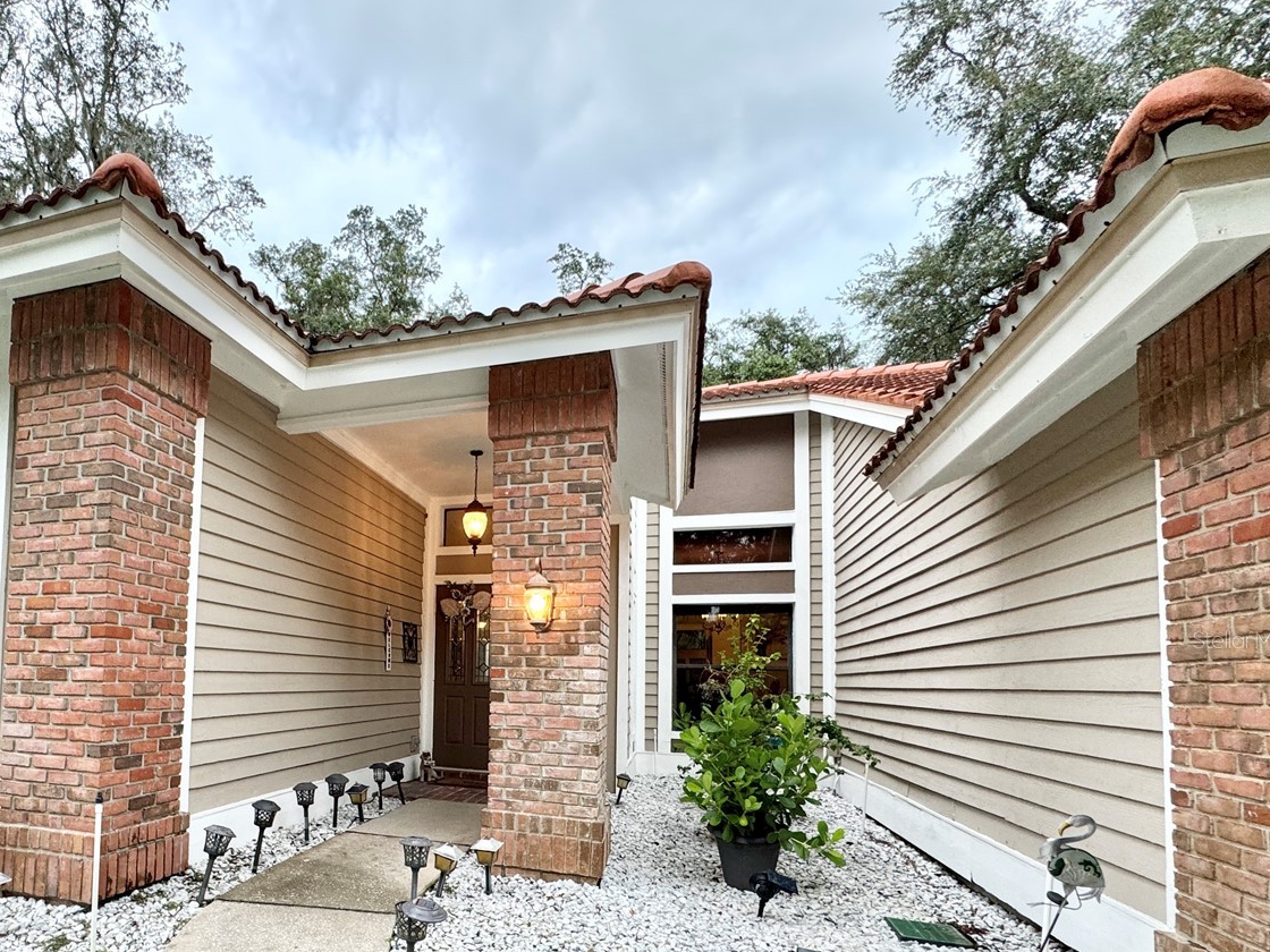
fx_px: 734
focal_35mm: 20
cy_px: 639
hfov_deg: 78.2
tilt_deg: +2.8
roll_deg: -2.0
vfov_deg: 64.2
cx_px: 392
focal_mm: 2.22
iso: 160
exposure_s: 1/120
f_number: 2.2
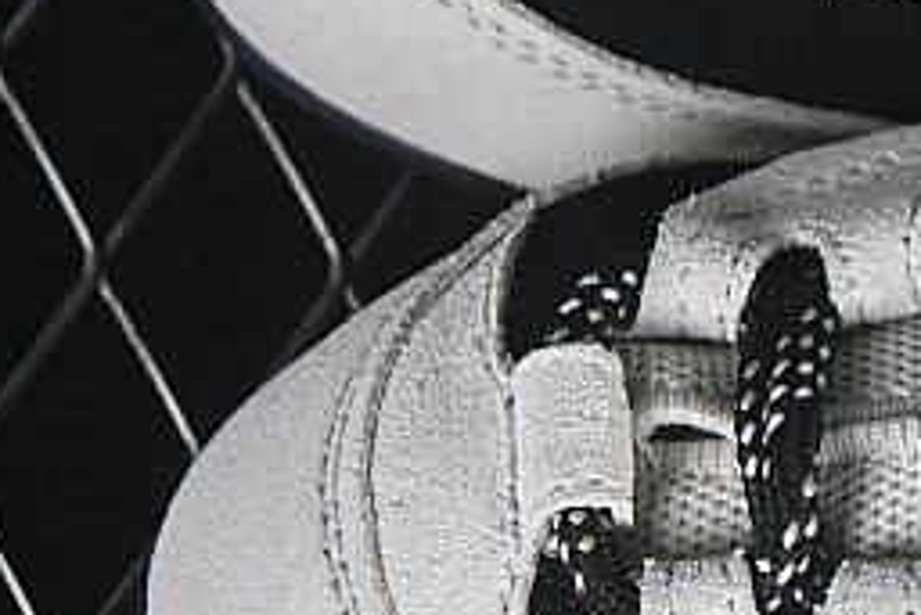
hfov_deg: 6.4
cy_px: 237
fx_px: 8089
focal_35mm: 316
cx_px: 1605
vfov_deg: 4.4
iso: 160
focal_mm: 50
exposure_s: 1/60
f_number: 7.1
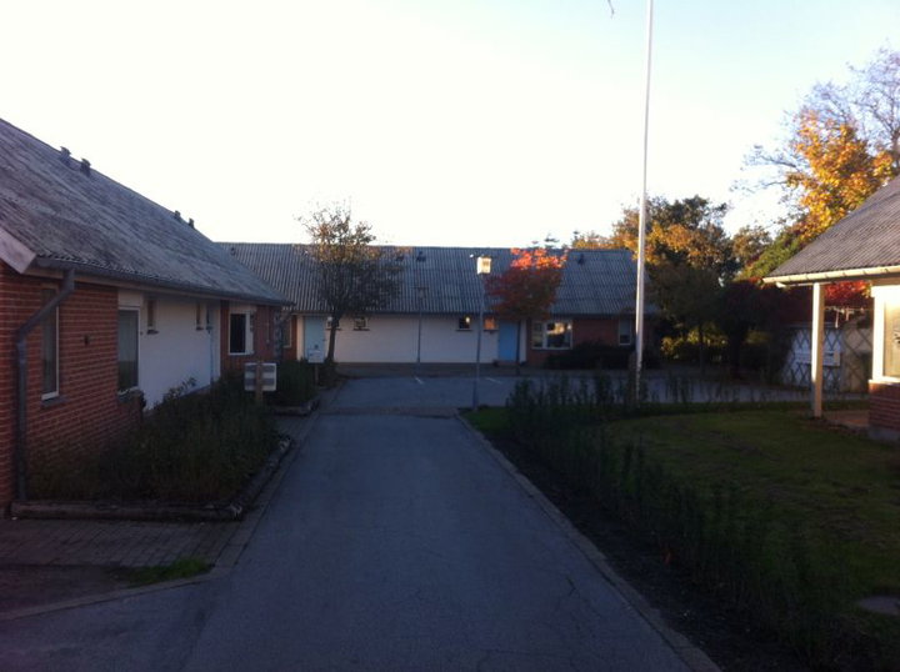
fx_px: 909
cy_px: 336
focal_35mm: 35
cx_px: 450
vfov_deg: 40.6
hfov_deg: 52.7
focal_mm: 3.85
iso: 80
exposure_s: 1/299
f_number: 2.8
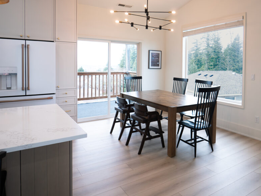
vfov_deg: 54.1
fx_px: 189
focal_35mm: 25
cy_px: 70
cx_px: 160
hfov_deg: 68.5
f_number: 2.5
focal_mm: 9
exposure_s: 1/125
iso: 400
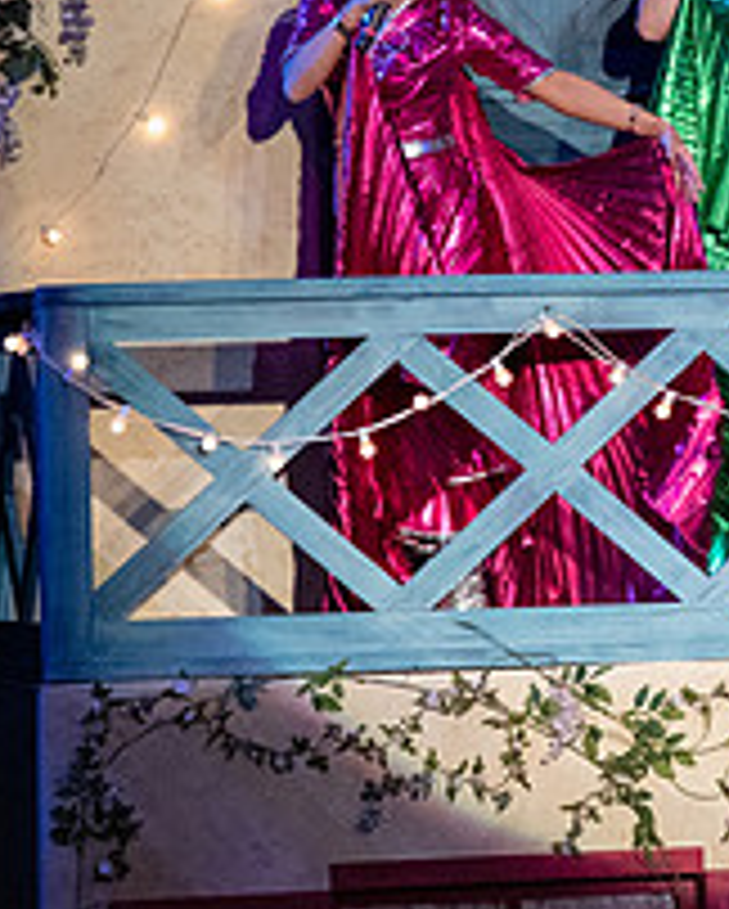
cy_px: 160
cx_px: 986
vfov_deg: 3.9
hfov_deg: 3.1
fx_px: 13411
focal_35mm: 498
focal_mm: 185
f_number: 3.5
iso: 3200
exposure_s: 1/400
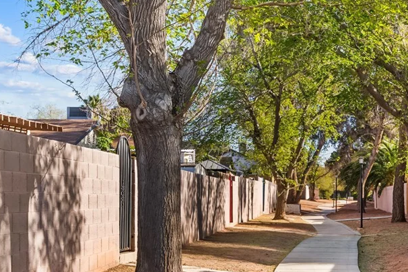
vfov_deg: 19.1
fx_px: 805
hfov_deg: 27.8
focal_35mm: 71
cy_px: 177
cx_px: 330
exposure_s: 1/8000
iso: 400
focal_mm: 28
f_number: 8
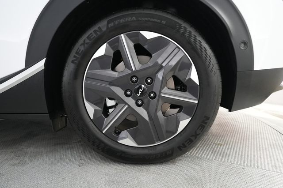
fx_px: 189
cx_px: 142
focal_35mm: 24
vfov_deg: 53.1
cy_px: 94
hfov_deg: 73.8
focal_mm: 24
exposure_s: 1/160
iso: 5000
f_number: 2.8
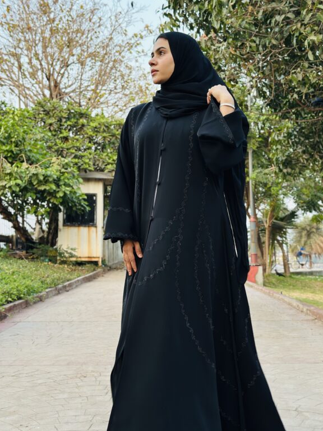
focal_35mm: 50
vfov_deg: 38.2
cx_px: 164
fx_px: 622
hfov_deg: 29.1
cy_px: 213
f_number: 1.78
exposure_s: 1/121
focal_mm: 6.86
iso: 64
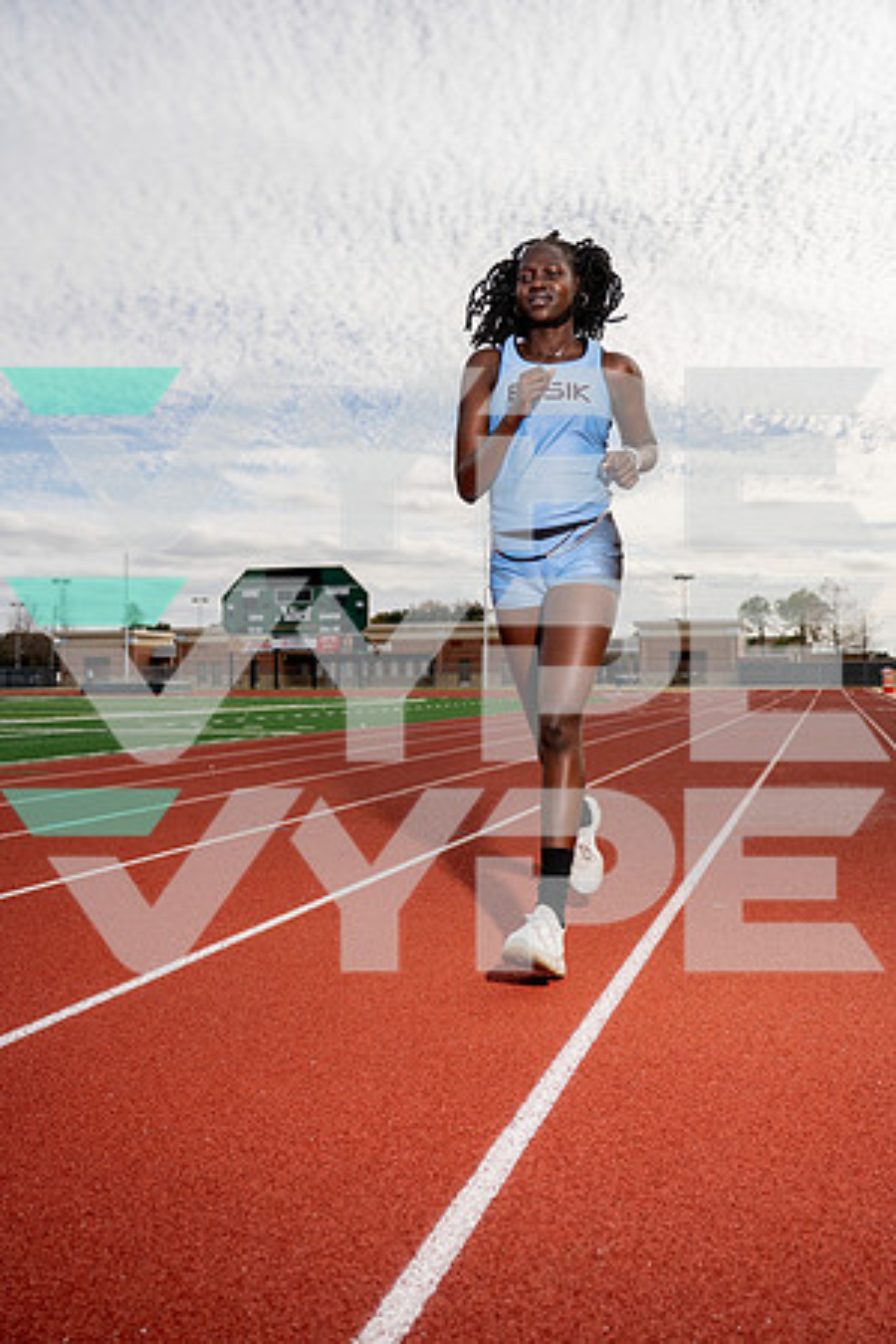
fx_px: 1269
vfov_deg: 55.8
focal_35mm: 34
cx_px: 448
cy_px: 672
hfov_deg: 38.9
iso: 160
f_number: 4.5
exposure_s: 1/1250
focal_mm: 34
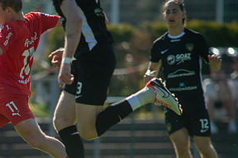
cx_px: 5
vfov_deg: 1.6
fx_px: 5607
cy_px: 144
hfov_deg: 2.4
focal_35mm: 849
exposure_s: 1/1600
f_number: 4
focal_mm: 420
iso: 280
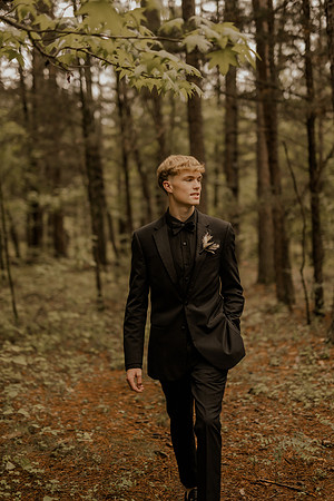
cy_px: 250
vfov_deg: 39.6
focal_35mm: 50
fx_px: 696
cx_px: 167
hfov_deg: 27.0
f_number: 1.8
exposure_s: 1/250
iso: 64
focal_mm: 50
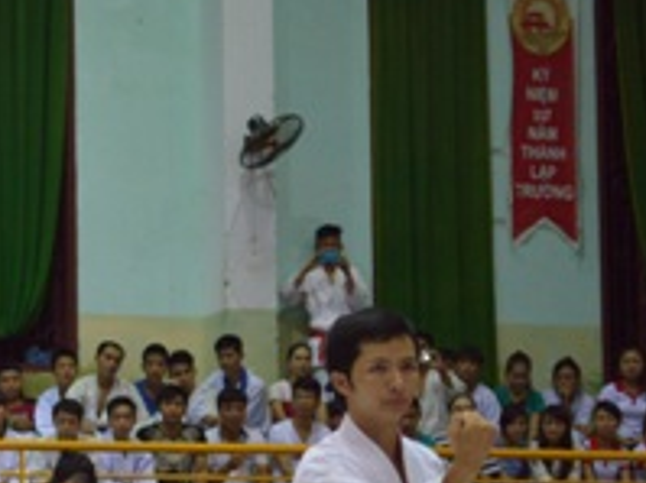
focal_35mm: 152
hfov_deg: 12.4
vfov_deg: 9.6
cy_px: 515
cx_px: -308
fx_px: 2843
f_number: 2
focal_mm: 35
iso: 400
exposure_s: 1/200
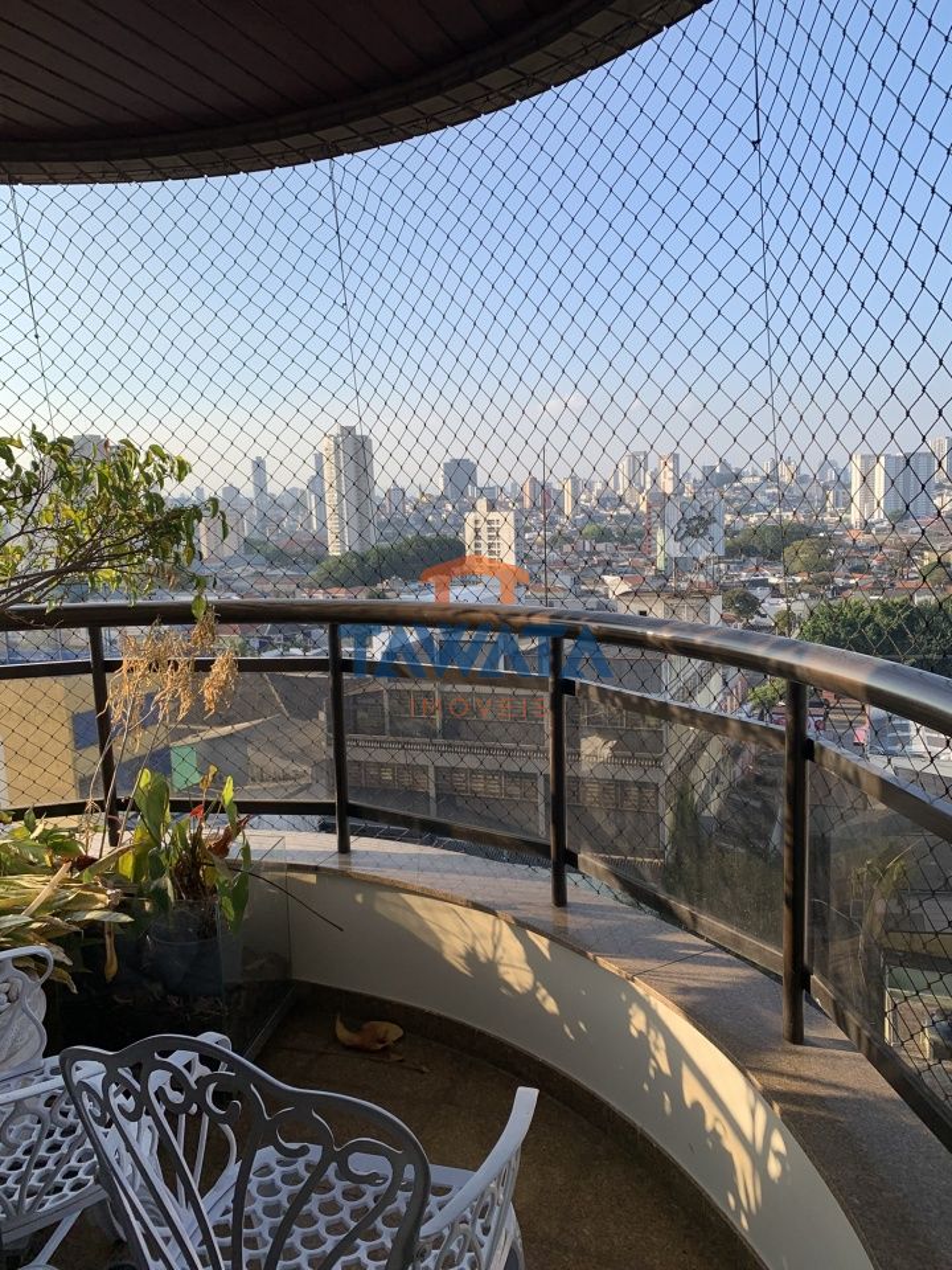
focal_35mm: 26
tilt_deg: -7.6
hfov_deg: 53.1
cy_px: 635
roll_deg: +2.0
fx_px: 953
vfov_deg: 67.3
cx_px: 476
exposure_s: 1/1124
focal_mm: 4.25
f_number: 1.8
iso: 25
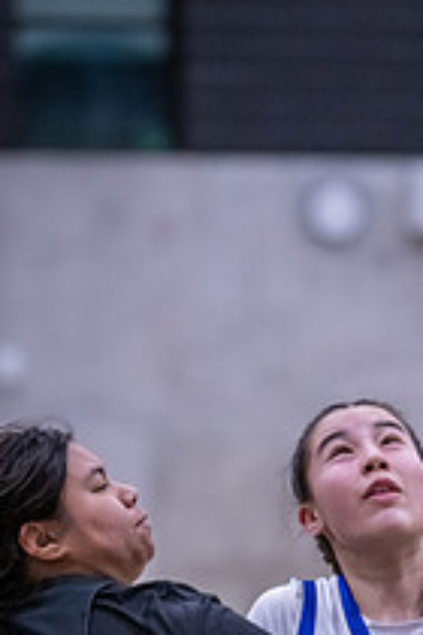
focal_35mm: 268
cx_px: 350
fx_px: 4723
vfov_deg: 7.6
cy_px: 665
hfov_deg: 5.1
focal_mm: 125
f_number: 2.8
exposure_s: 1/1000
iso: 3200
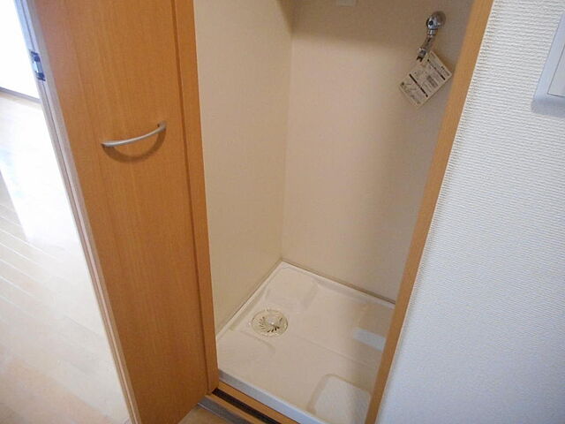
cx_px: 282
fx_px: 408
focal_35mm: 25
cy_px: 212
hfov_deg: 69.4
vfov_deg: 54.9
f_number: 3.7
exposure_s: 1/15
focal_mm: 4.5
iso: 800
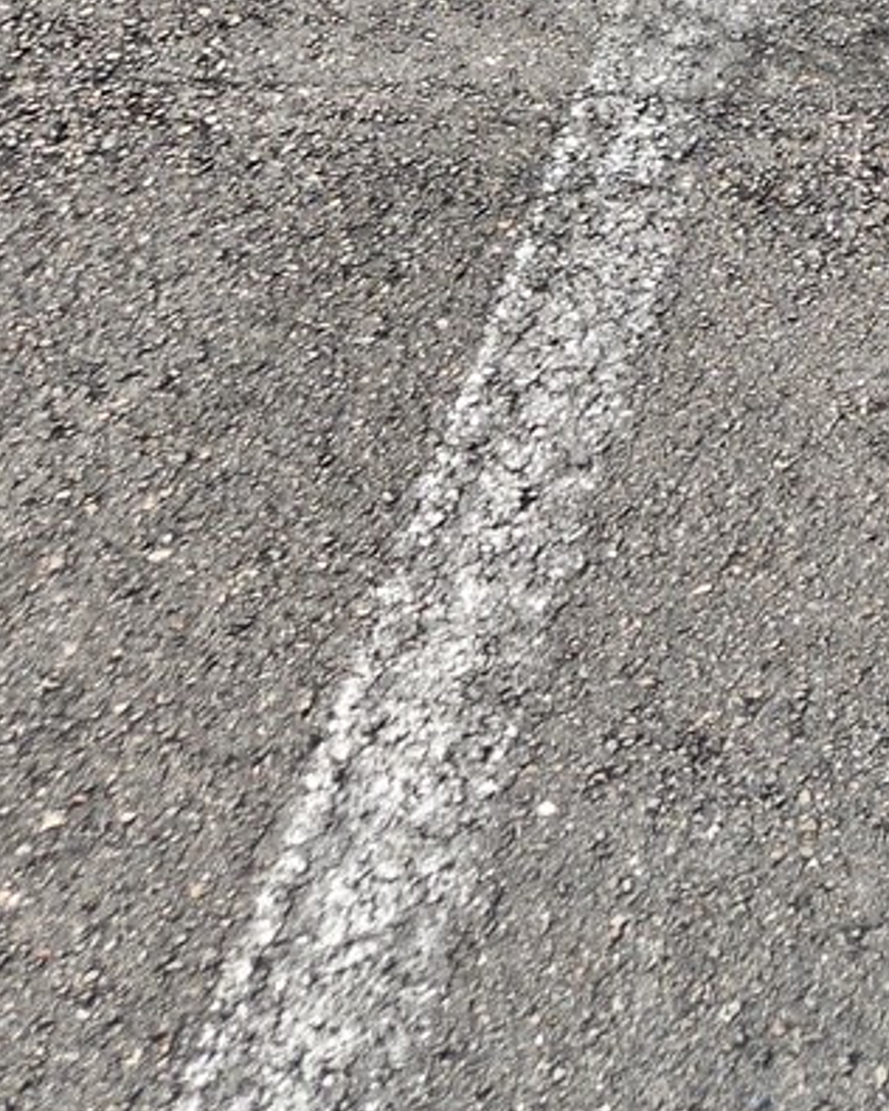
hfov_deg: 16.0
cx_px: 1170
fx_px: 2993
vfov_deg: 17.8
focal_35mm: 91
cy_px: -748
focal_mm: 5.4
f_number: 1.8
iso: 25
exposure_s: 1/1709
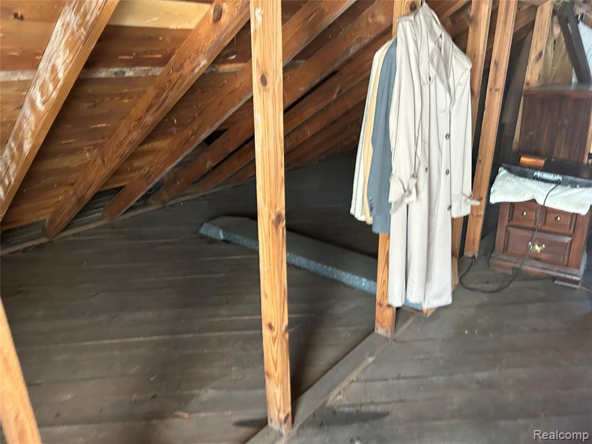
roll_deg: +1.2
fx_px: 445
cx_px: 296
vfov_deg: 53.1
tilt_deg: -13.4
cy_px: 222
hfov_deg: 67.3
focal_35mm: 26
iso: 400
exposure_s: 1/60
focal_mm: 5.7
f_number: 1.5
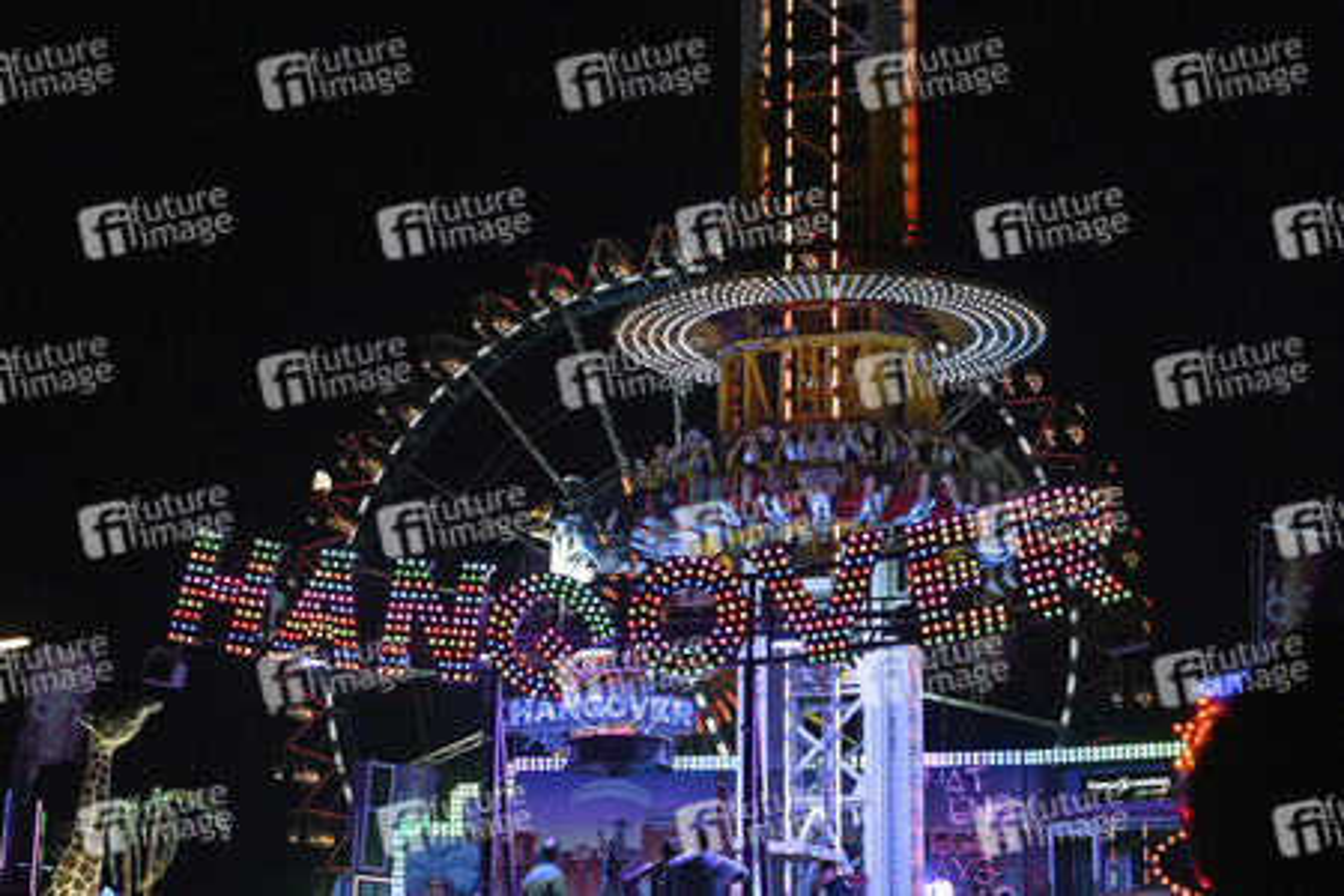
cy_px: 448
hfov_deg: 28.1
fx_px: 2688
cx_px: 672
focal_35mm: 72
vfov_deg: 18.9
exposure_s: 1/400
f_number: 11
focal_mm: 48
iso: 5000
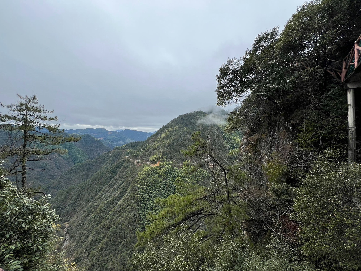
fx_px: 136
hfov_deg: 106.2
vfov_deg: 89.9
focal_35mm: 13
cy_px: 136
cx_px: 180
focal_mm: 1.57
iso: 32
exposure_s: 1/592
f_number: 1.8
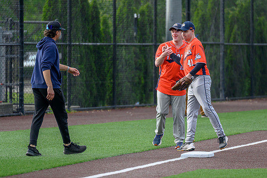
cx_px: 132
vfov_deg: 3.7
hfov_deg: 5.6
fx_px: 2737
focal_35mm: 369
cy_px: 101
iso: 640
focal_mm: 200
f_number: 2.8
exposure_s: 1/2000
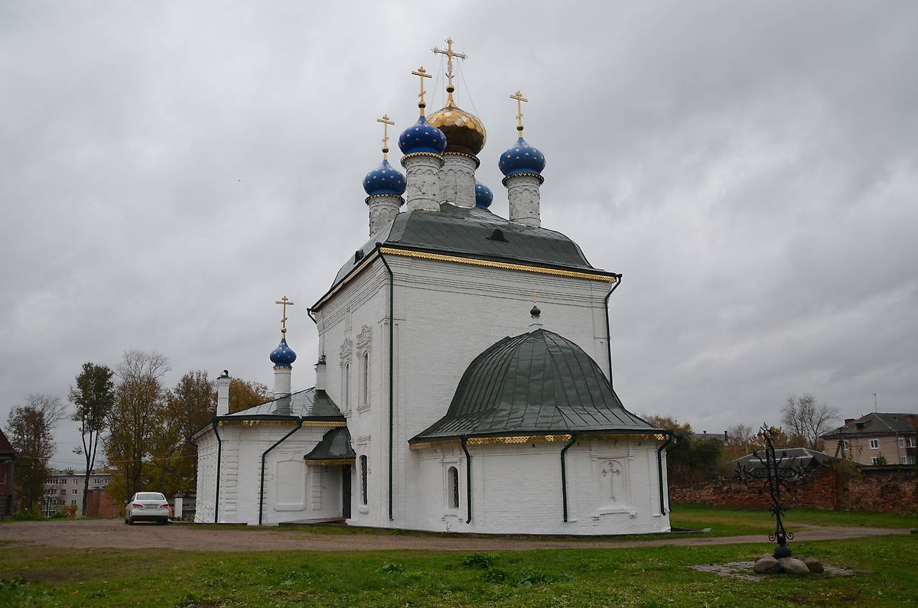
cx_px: 459
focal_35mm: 27
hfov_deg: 67.5
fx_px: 687
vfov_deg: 47.7
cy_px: 304
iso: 400
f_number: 5.6
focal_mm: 18
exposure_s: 1/100
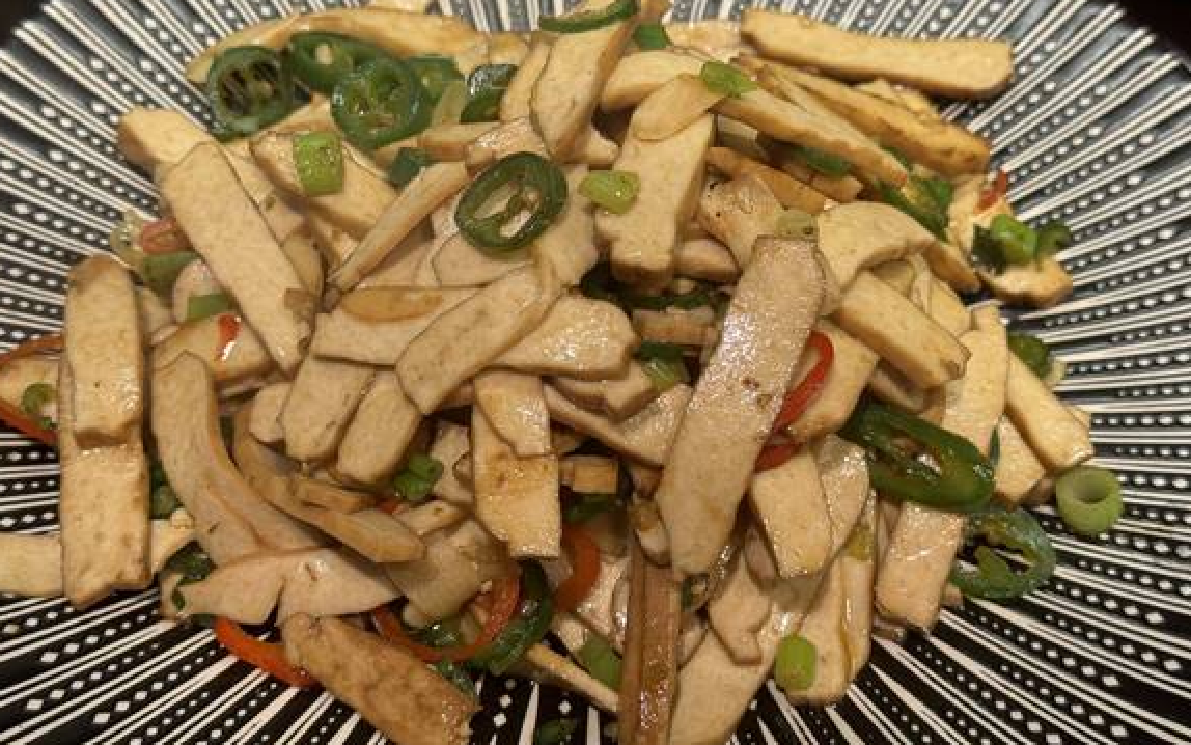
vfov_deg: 24.9
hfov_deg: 38.9
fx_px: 1688
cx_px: 585
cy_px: 371
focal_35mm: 52
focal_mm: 6.76
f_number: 1.78
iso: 64
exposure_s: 1/50
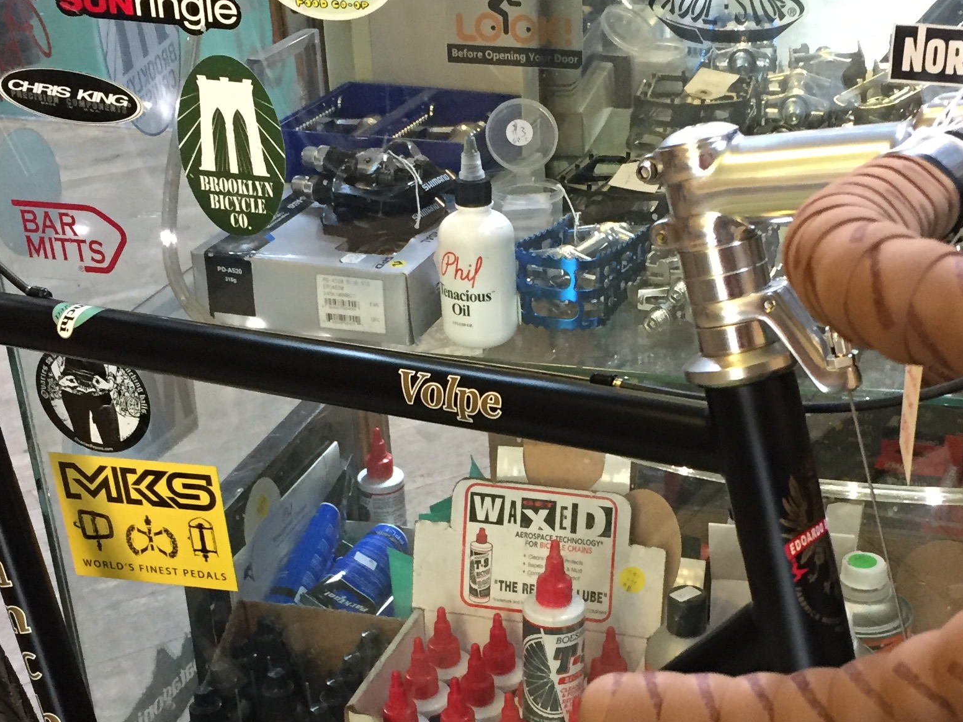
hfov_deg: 31.5
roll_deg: +1.9
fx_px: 1697
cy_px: 555
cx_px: 603
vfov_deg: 23.7
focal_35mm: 61
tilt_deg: -32.7
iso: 250
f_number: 2.2
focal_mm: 4.15
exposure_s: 1/24
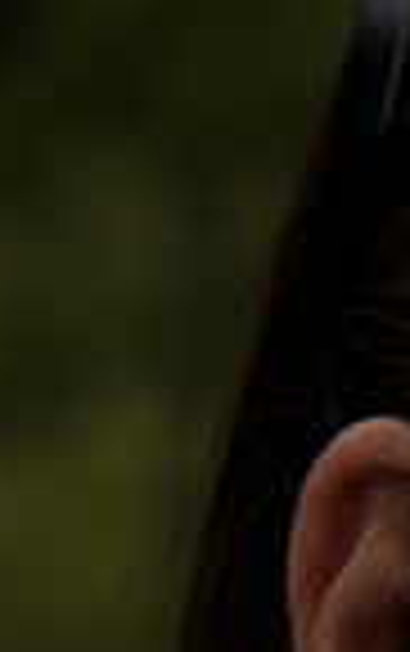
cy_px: 861
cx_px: 1253
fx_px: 3636
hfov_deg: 6.0
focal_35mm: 204
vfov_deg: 10.1
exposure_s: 1/1250
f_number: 5
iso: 640
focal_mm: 50
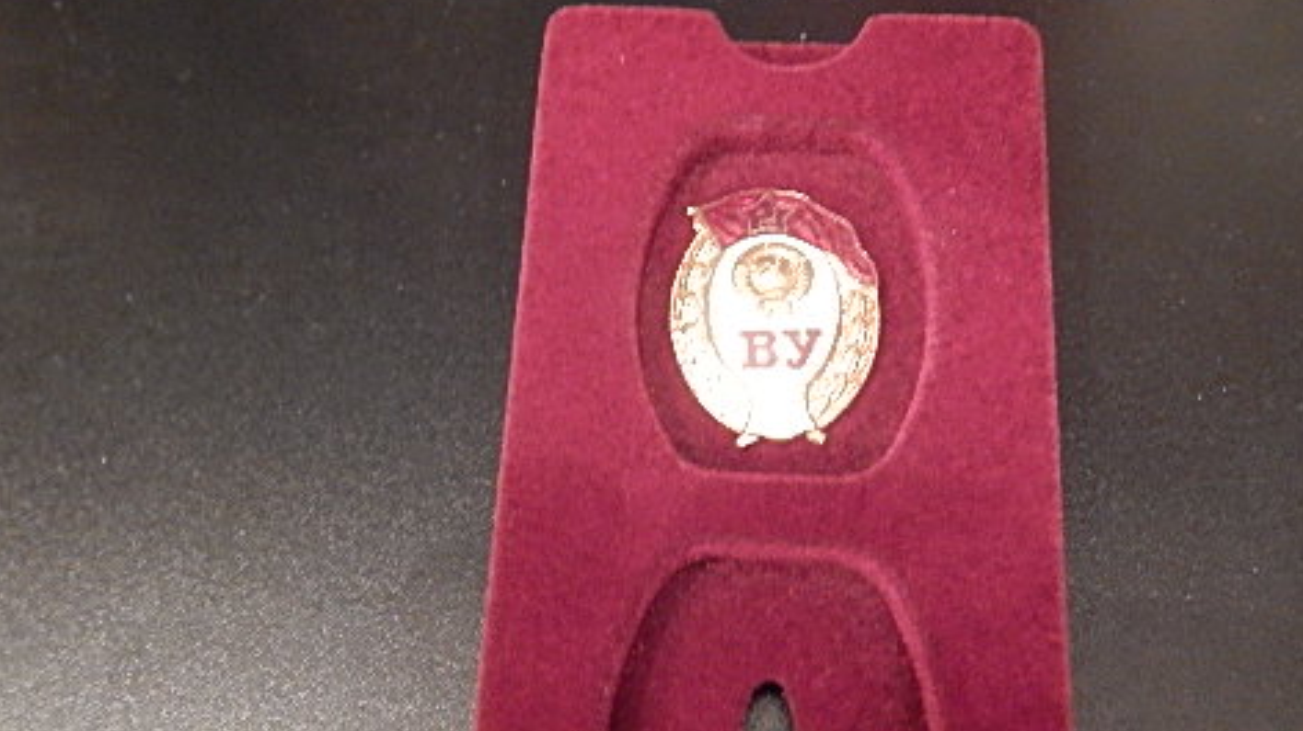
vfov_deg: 34.0
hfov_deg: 58.0
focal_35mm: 34
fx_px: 1174
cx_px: 698
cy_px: 532
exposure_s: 1/5
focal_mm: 4
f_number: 3
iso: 800
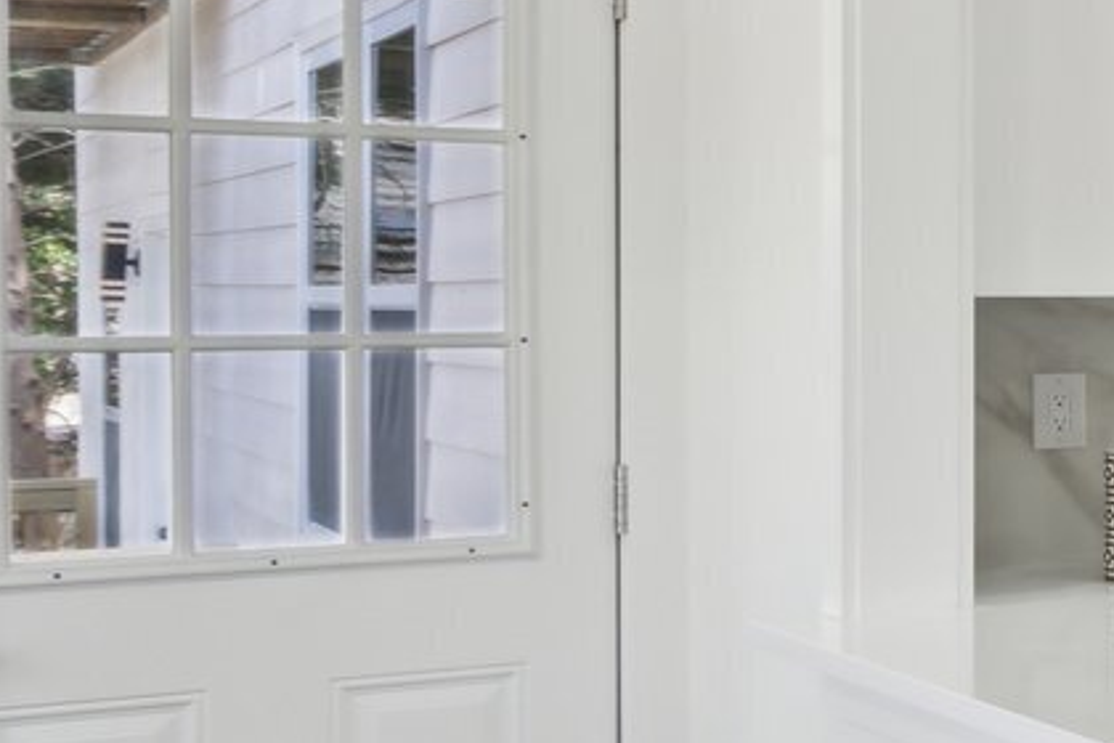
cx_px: 2483
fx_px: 2413
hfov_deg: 16.3
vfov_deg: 17.5
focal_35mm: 78
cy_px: 317
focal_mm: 16
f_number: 5.6
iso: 400
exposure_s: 1/80
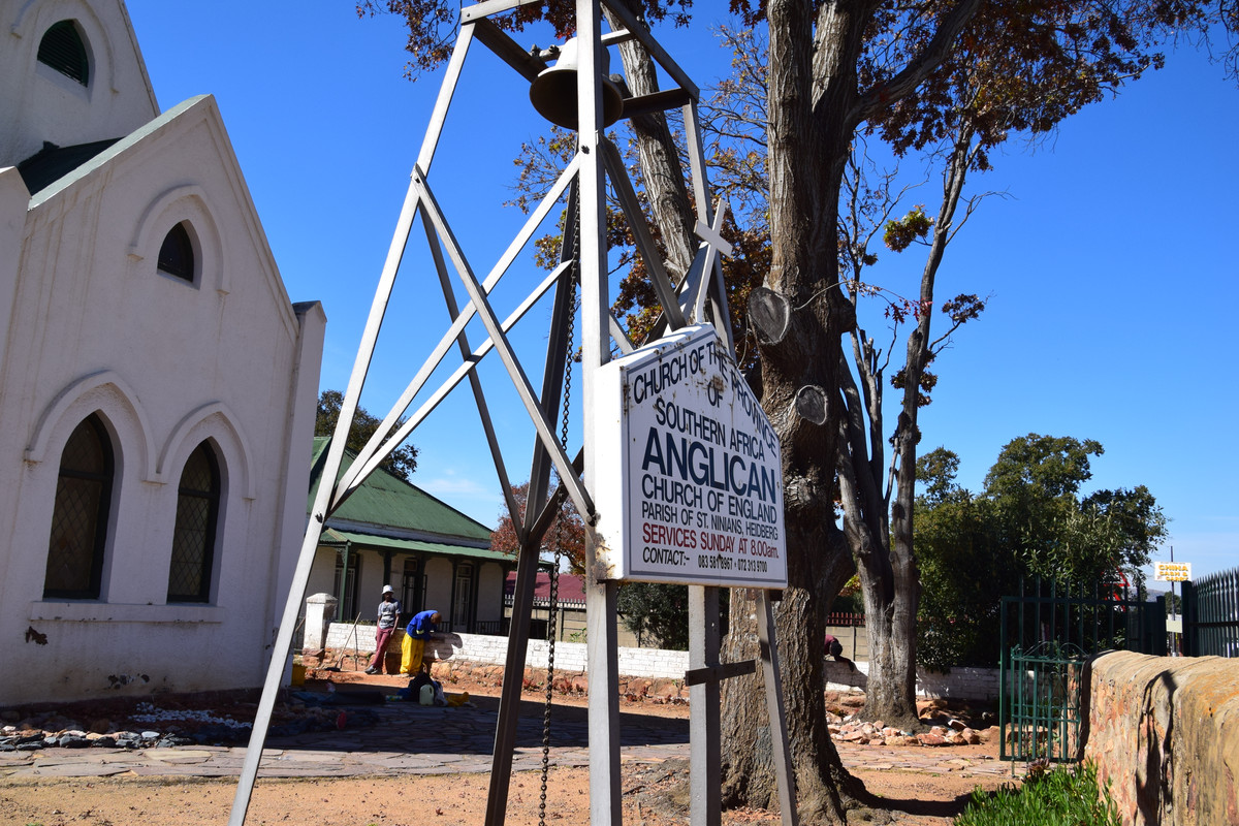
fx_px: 1032
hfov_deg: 61.9
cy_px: 413
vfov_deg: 43.6
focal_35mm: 30
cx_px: 620
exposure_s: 1/500
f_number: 11
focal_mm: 20
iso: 360
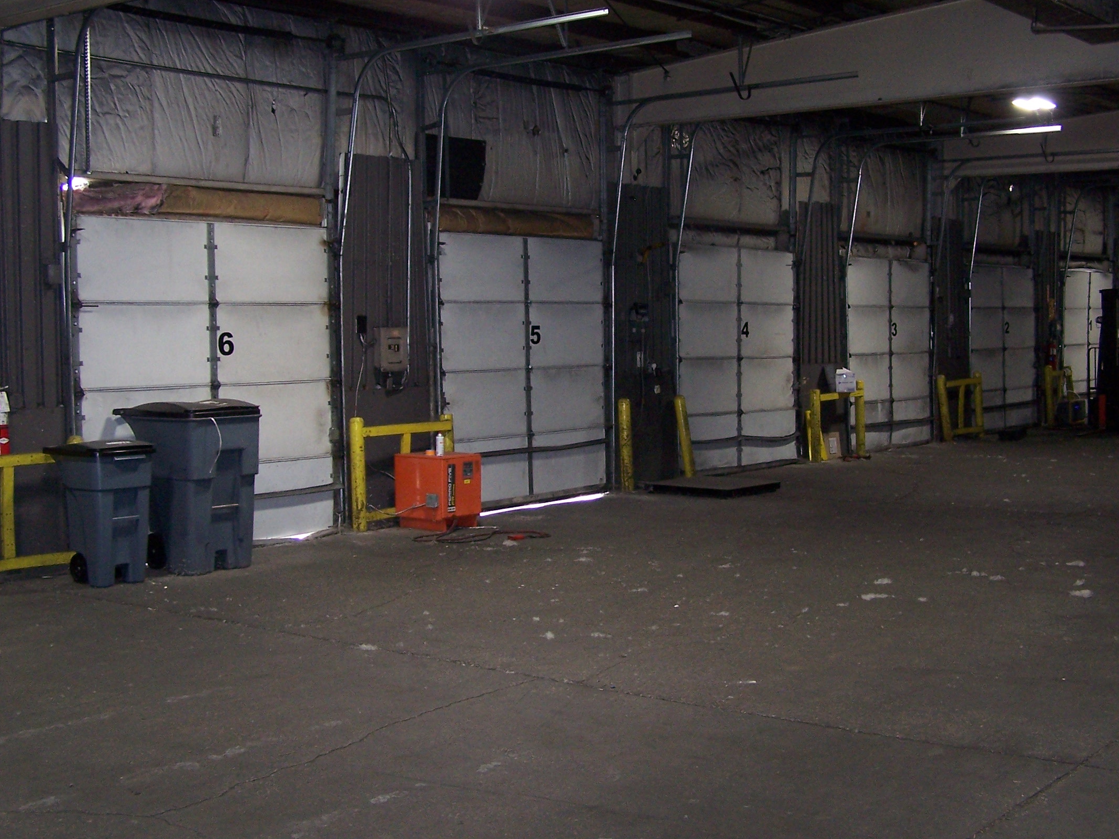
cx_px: 635
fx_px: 1487
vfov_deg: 31.5
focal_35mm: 46
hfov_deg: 41.2
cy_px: 383
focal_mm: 6.3
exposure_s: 1/60
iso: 140
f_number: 2.8
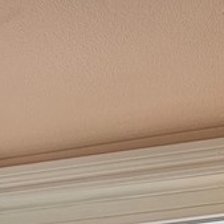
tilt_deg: -2.9
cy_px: 435
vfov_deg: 17.4
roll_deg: +2.6
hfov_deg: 22.5
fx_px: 549
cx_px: 204
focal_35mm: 75
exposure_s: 1/232
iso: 40
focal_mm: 2.22
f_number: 2.2
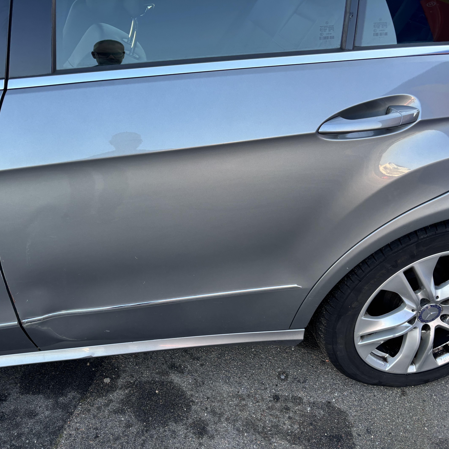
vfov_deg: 52.5
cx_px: 180
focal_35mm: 31
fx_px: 455
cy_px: 223
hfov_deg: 52.2
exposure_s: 1/169
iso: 40
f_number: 1.6
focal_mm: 5.96
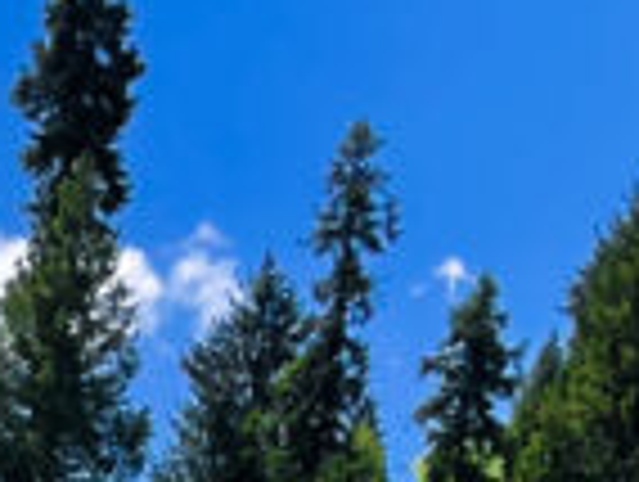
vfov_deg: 7.0
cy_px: 1527
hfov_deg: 9.5
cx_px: -855
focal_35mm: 187
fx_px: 3458
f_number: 1.6
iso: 32
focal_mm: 4.2
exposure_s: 1/3401
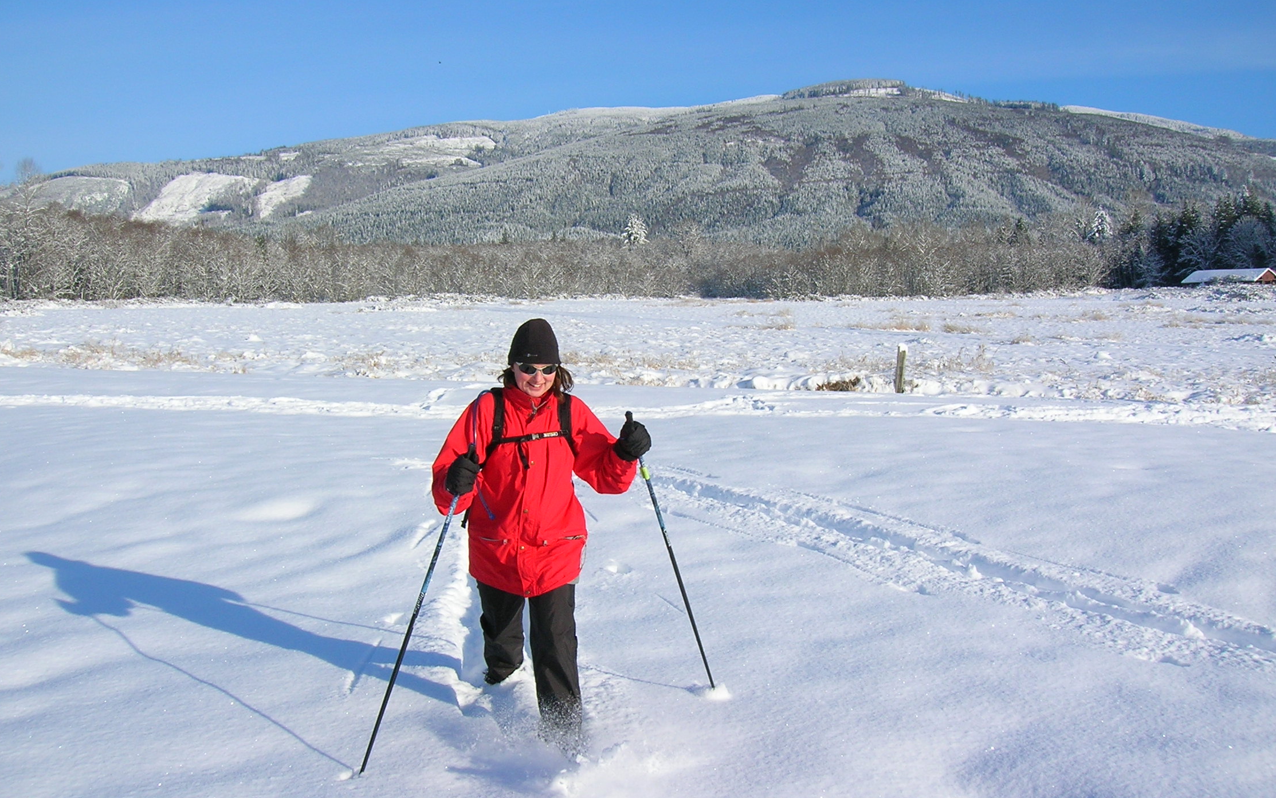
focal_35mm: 37
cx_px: 638
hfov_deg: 52.7
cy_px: 435
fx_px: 1287
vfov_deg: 34.4
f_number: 4.9
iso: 50
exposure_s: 1/566
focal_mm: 5.7
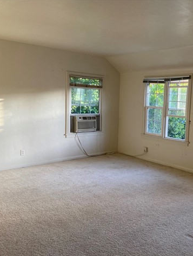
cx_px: 141
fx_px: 260
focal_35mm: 35
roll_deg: -1.6
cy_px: 128
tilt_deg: -5.1
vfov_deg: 52.6
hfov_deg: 39.8
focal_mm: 4.25
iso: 100
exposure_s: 1/121
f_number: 1.8
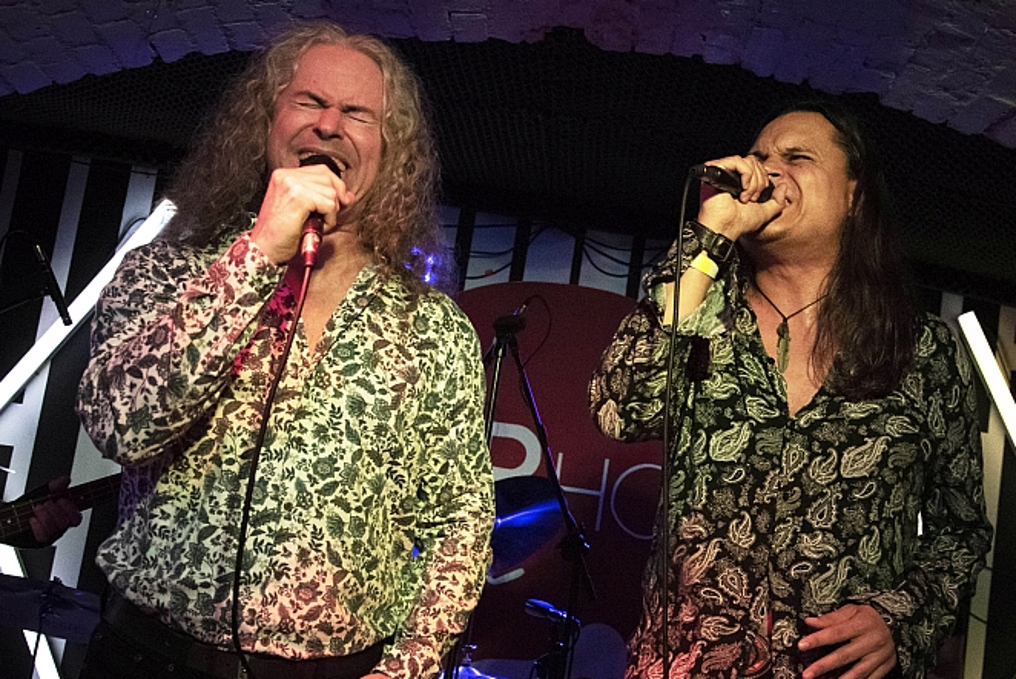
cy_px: 373
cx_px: 606
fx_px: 1496
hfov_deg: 37.4
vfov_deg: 25.5
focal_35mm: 53
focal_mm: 26
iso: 3200
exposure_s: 1/160
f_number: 5
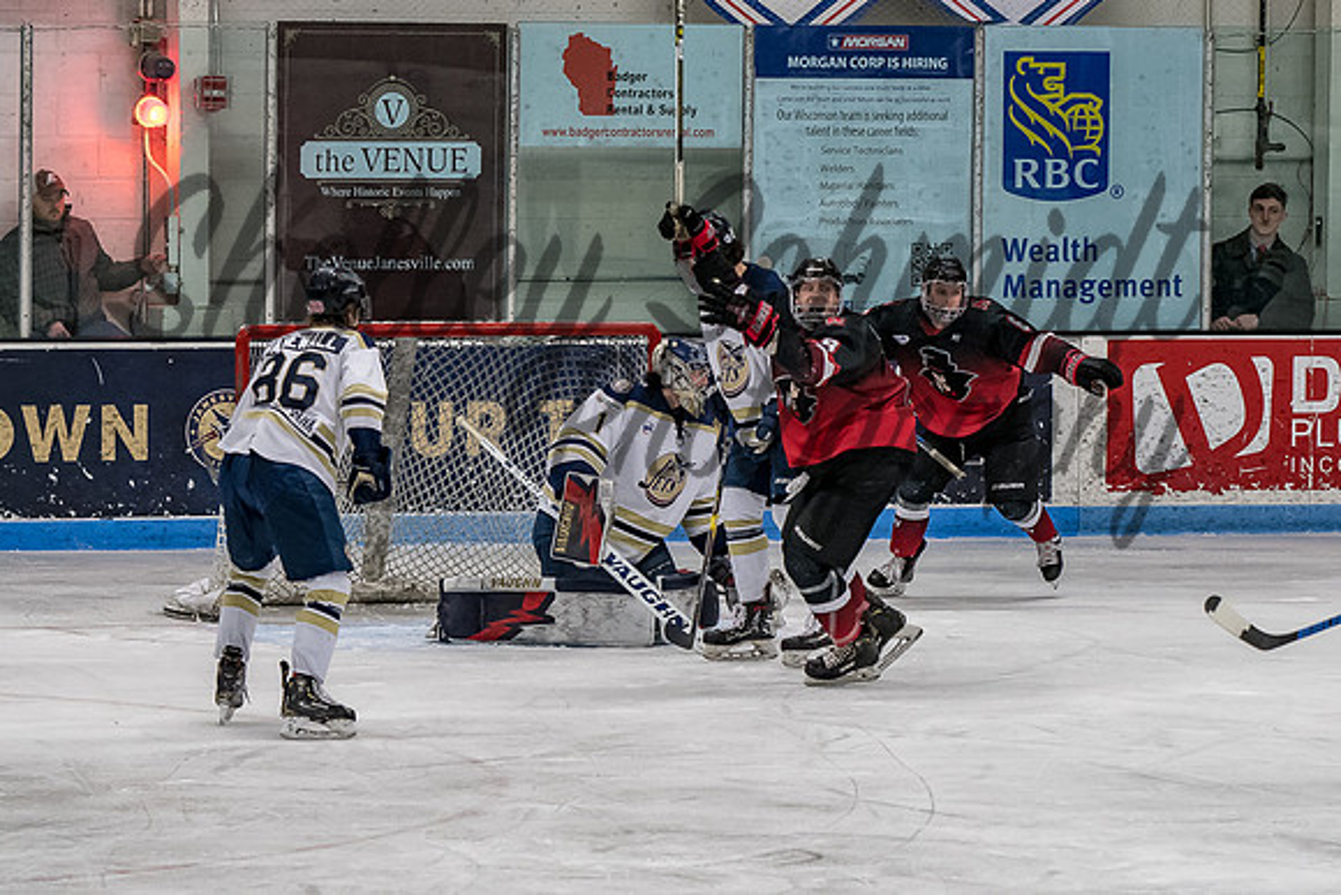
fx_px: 9399
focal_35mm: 252
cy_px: 461
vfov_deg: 5.5
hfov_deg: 8.2
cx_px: 677
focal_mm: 120
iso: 2000
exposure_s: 1/800
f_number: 3.2
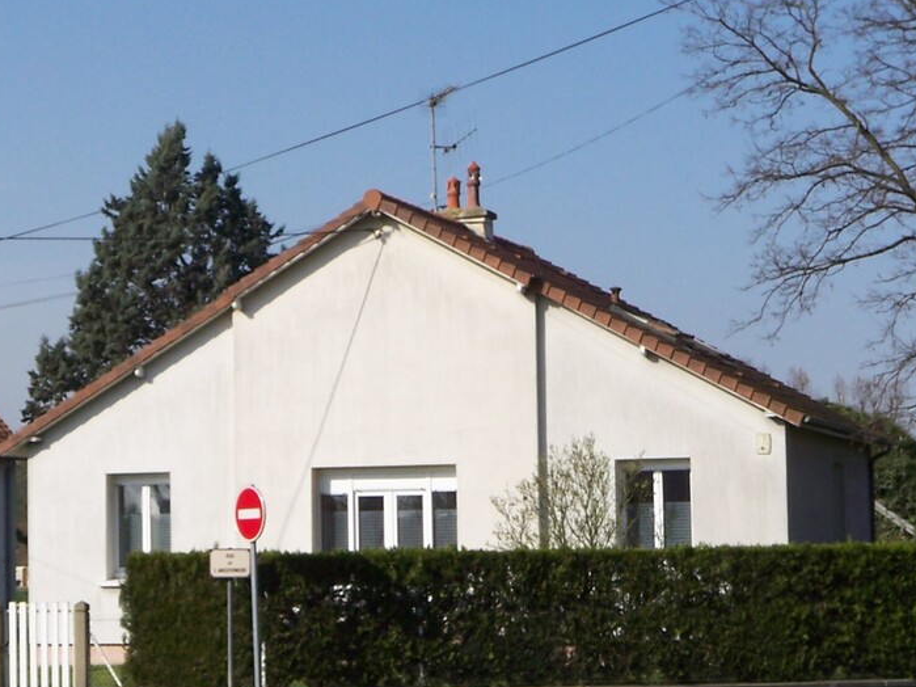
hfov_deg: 19.3
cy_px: 408
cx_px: 258
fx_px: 2672
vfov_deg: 14.6
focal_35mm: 101
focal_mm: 8
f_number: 4
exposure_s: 1/640
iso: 50
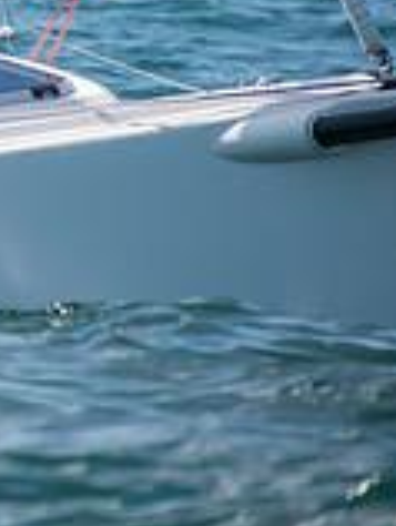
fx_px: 13782
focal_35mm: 906
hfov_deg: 1.6
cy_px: -98
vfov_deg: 2.2
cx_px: -559
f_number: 6.3
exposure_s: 1/1000
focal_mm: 165
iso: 200
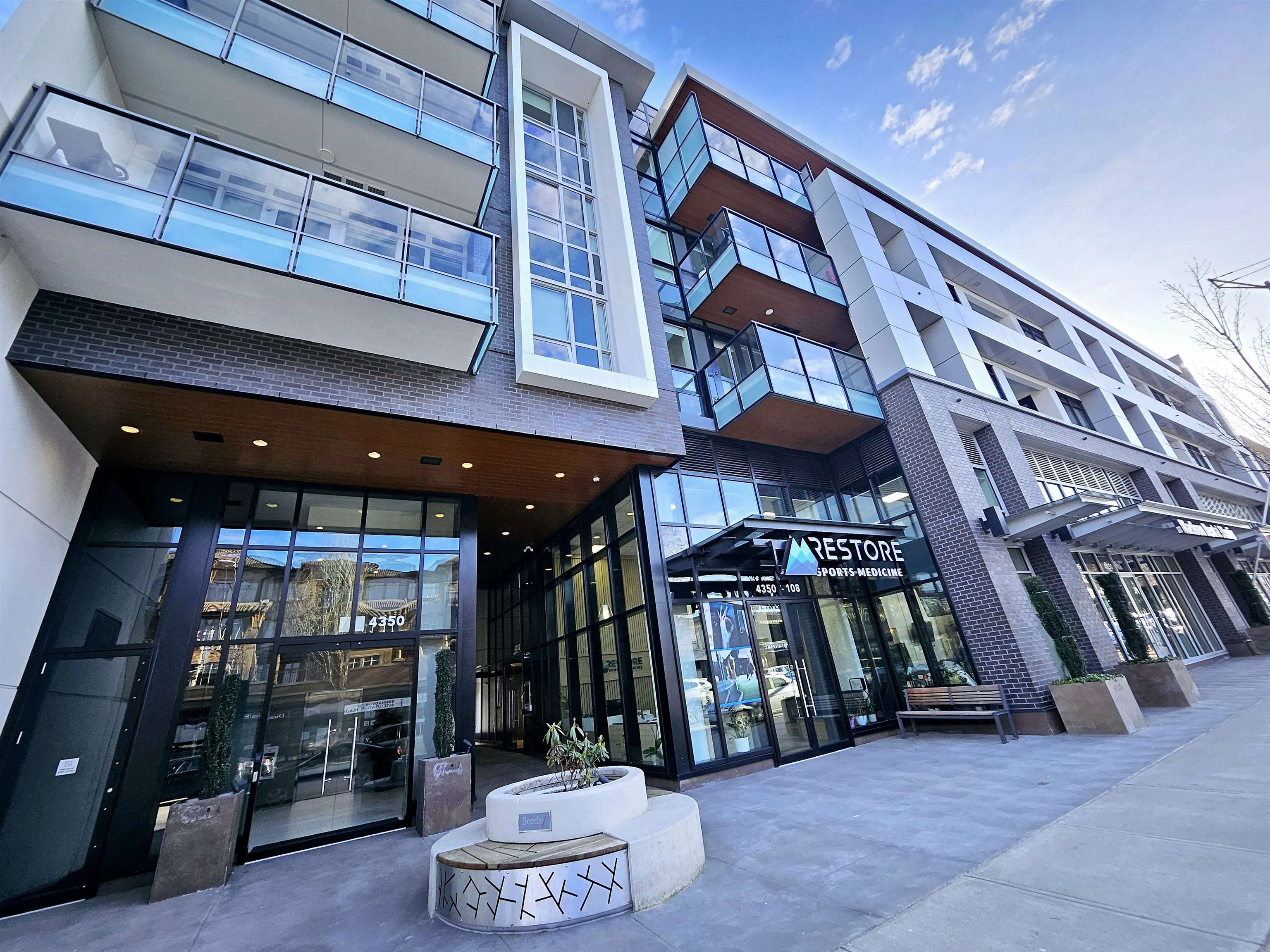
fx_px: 477
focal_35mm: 13
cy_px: 476
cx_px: 635
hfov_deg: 106.2
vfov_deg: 89.9
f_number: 2.2
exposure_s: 1/167
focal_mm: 1.7
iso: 32
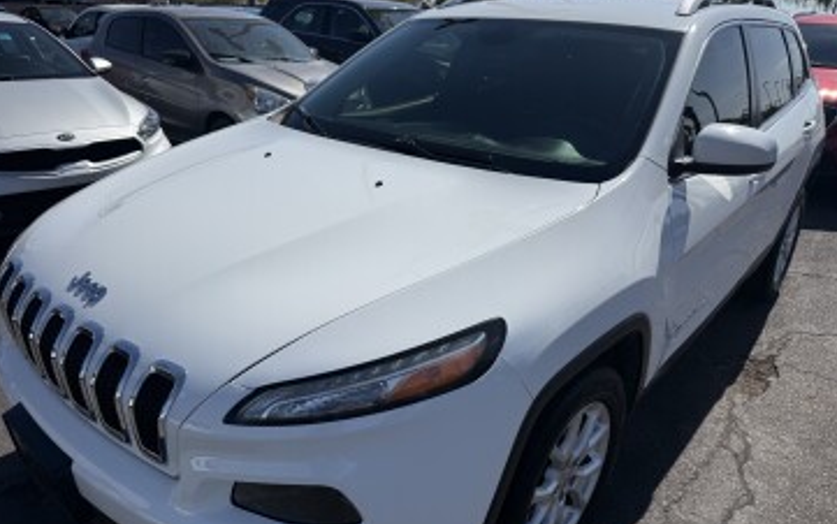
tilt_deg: -23.5
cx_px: 414
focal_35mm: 26
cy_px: 286
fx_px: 593
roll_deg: -2.9
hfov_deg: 70.4
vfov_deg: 47.6
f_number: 1.78
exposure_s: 1/10309
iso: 80
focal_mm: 6.76
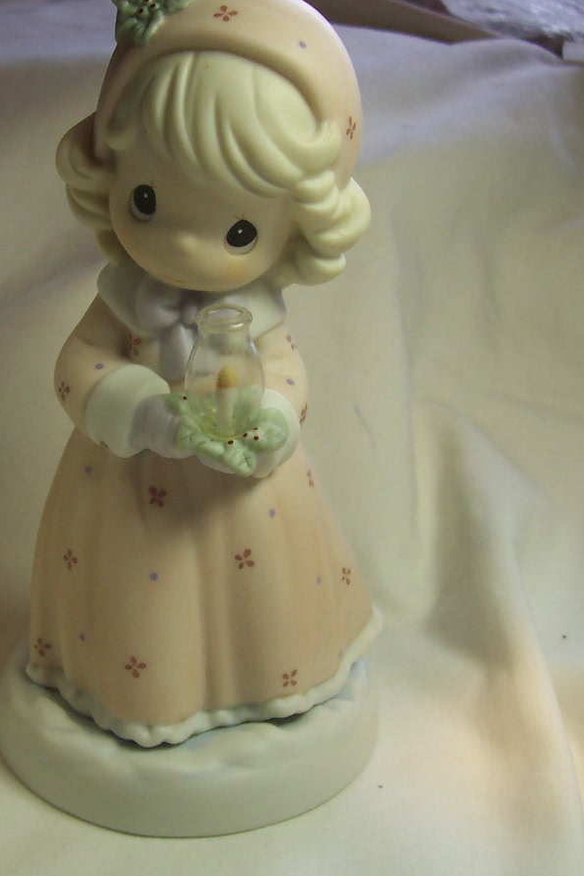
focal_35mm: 52
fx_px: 1265
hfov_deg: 26.0
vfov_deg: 38.2
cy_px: 435
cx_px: 244
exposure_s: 1/125
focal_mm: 5.6
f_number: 2.8
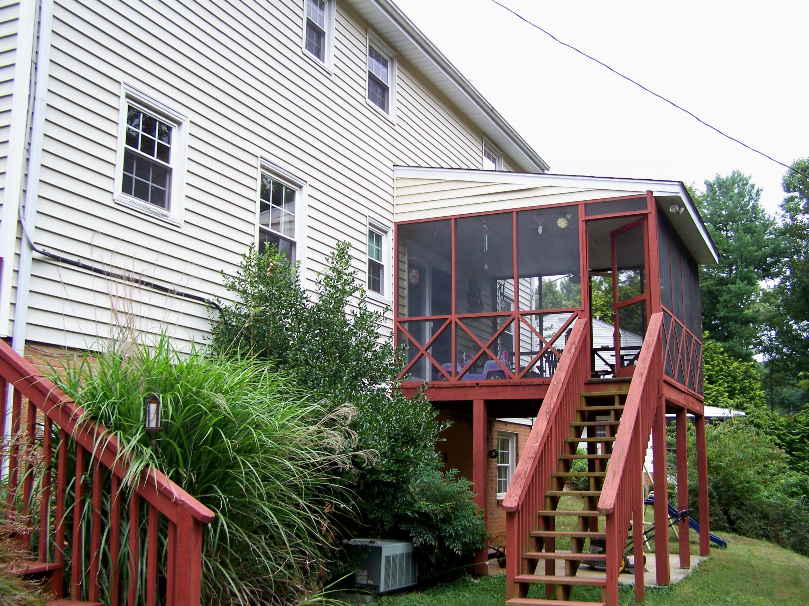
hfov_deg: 49.0
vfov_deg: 37.7
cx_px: 404
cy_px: 303
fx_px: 888
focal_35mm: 38
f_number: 2.8
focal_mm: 6.3
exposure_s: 1/160
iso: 64
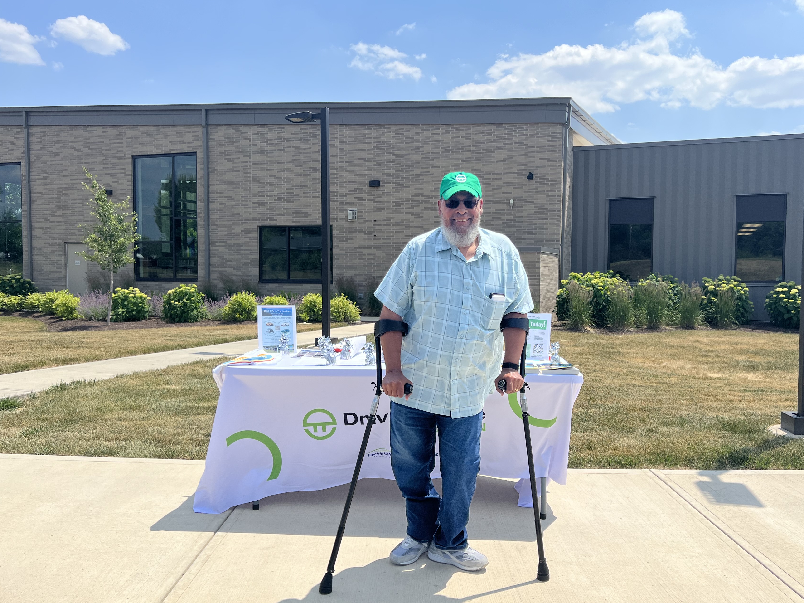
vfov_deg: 45.4
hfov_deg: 58.3
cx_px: 436
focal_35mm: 31
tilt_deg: -3.8
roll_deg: +0.0
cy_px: 302
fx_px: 720
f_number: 1.5
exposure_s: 1/6211
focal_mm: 5.7
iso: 50
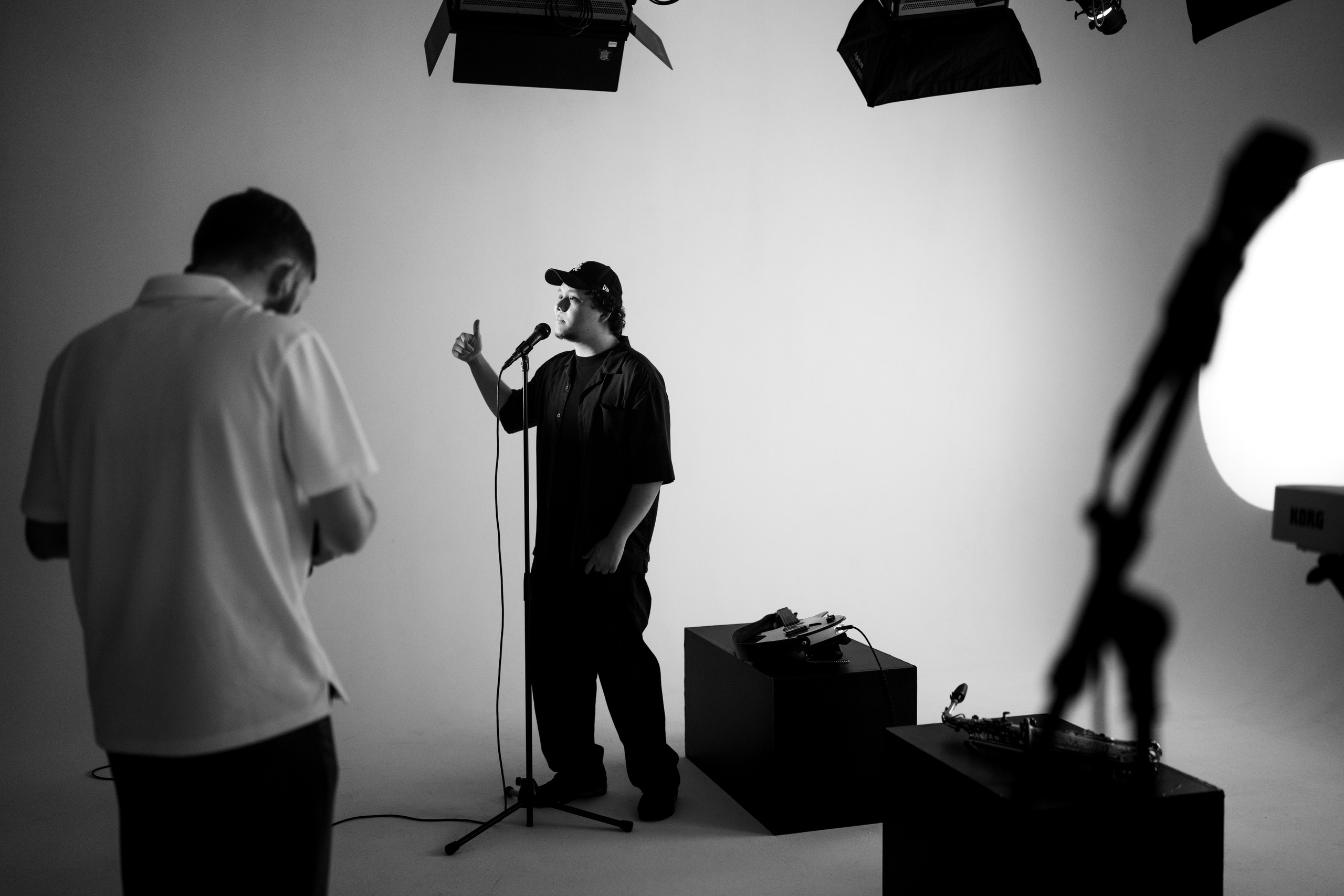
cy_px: 448
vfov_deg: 37.9
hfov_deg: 54.4
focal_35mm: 35
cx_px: 672
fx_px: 1307
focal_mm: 35
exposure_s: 1/640
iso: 1250
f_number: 1.6
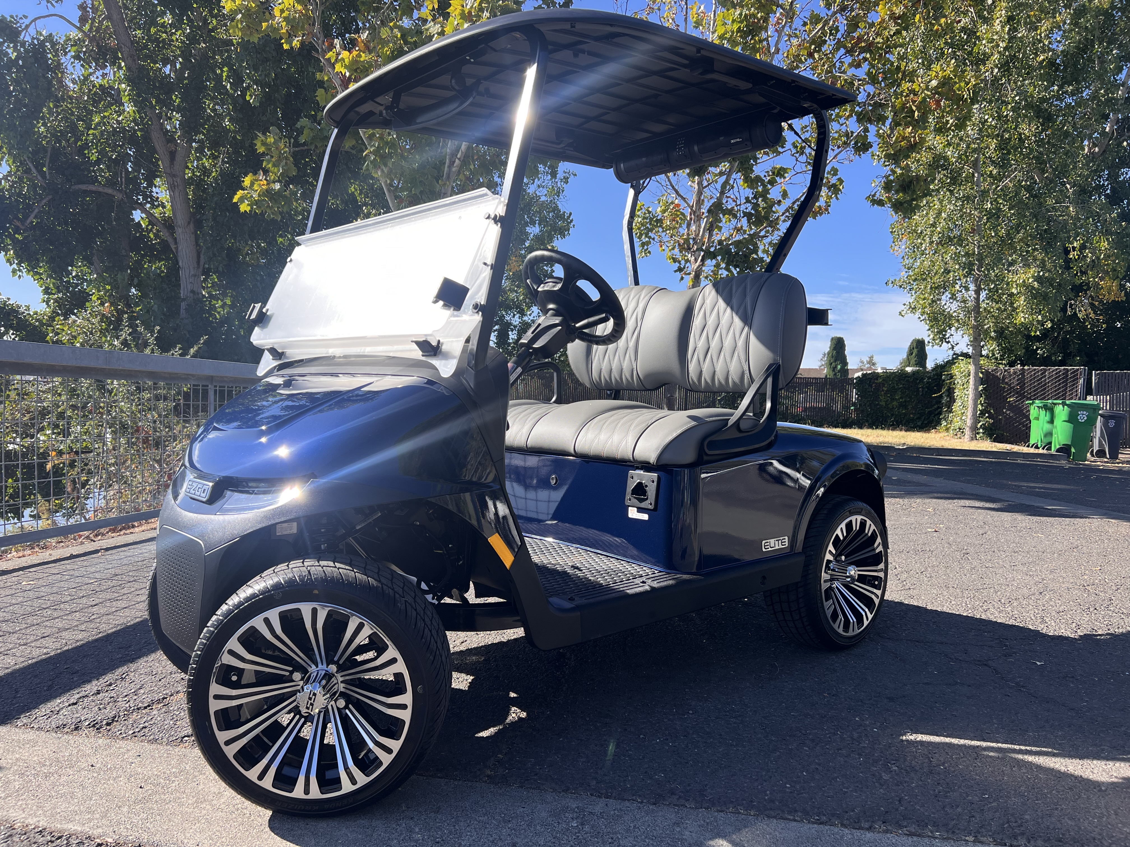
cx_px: 565
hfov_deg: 67.3
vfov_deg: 53.1
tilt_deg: -1.4
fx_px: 849
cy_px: 424
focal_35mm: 26
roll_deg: -1.3
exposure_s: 1/1972
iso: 50
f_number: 1.5
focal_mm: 5.7
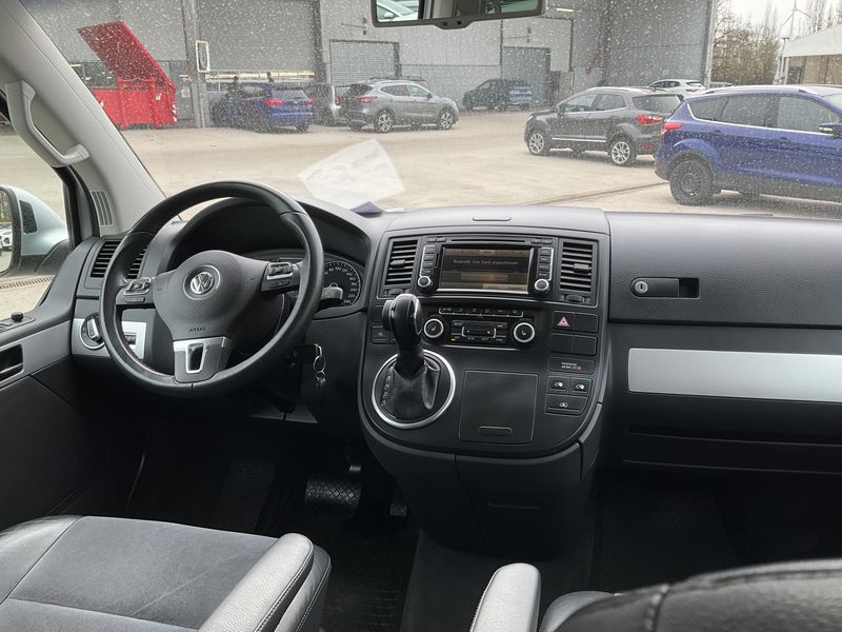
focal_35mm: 29
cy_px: 316
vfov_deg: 48.2
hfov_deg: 61.7
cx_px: 421
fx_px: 705
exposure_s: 1/247
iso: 25
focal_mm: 3
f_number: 1.8
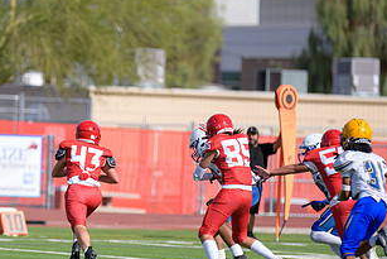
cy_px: 188
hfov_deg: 5.0
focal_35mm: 415
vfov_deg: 3.3
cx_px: 103
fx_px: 4463
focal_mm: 220
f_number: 2.8
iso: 200
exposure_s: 1/3200
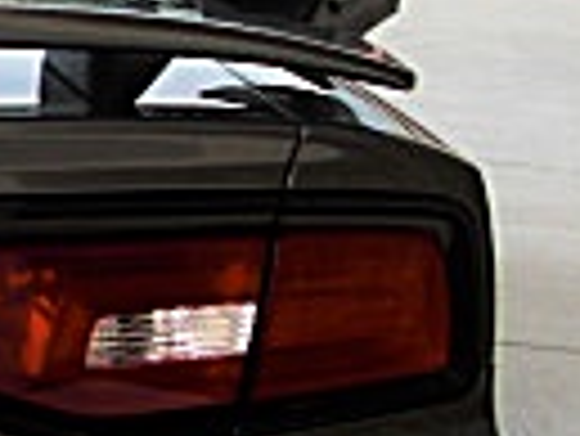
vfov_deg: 8.4
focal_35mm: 178
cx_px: -728
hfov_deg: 10.0
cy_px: 229
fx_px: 2985
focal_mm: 6.3
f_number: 2.8
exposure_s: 1/80
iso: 50
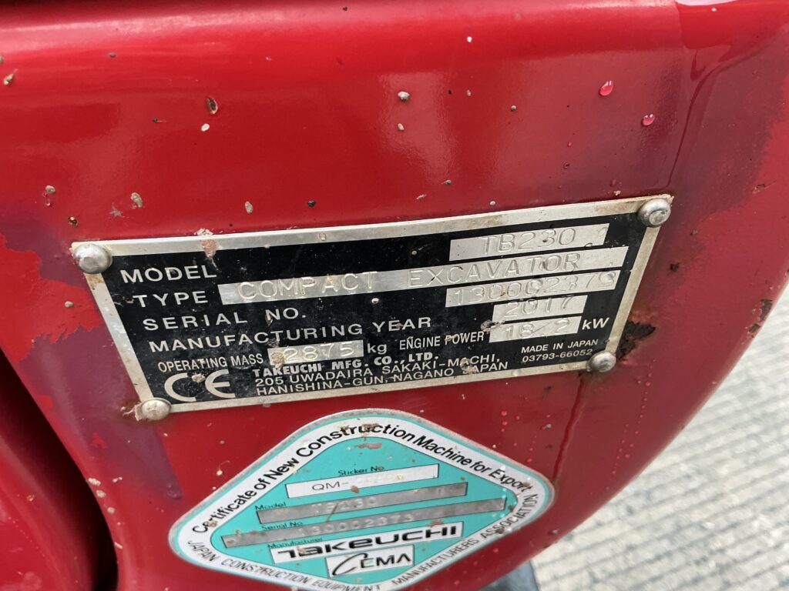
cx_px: 394
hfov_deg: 63.4
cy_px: 296
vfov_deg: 49.7
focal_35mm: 28
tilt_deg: -37.8
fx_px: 638
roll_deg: +3.4
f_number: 1.8
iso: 64
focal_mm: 3
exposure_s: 1/122
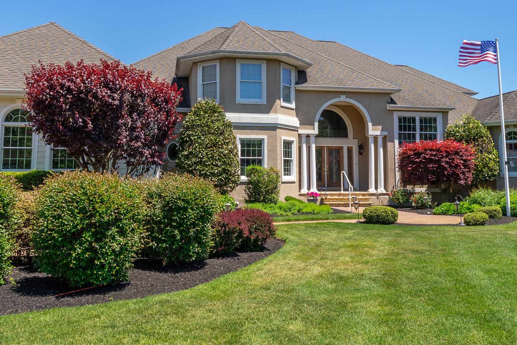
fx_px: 474
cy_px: 112
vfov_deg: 39.5
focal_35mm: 33
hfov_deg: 57.2
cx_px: 265
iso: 100
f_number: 9
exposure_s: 1/160
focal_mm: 16
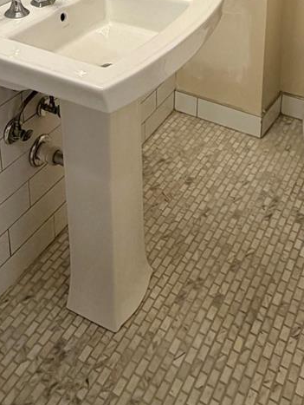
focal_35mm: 46
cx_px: 131
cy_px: -48
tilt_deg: -15.7
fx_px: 538
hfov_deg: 31.5
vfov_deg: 35.0
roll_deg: +0.9
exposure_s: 1/120
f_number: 2.2
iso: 125
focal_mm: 2.22
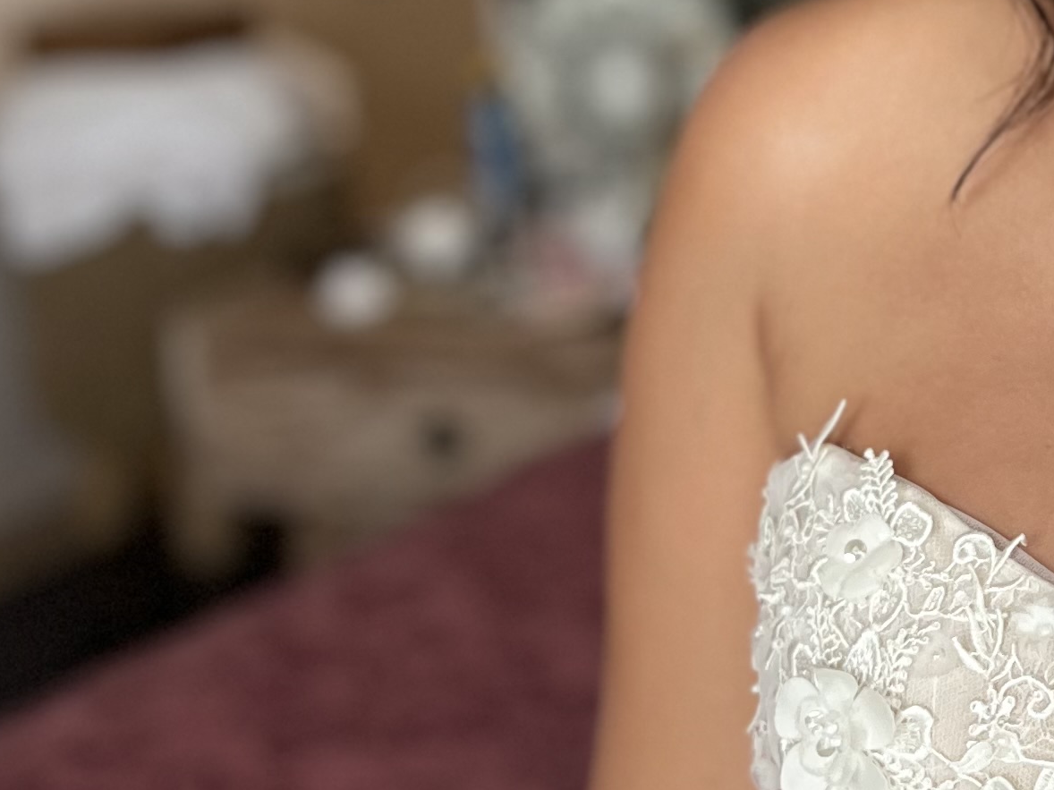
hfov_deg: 20.5
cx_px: 1284
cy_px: 119
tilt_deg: -12.0
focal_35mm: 89
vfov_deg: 16.4
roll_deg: +2.6
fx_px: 2709
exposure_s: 1/60
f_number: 1.6
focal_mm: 5.1
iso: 160
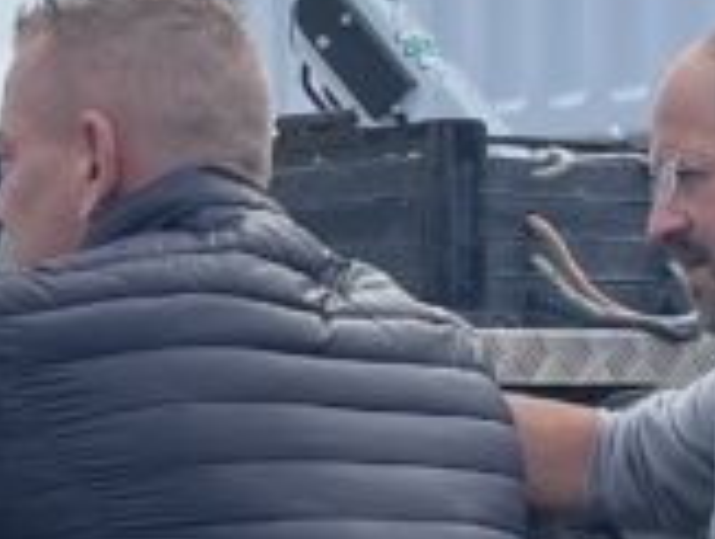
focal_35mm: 163
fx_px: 3374
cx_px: 338
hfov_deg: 12.1
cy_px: 351
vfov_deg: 9.1
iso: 50
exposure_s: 1/1642
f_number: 1.6
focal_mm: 4.2
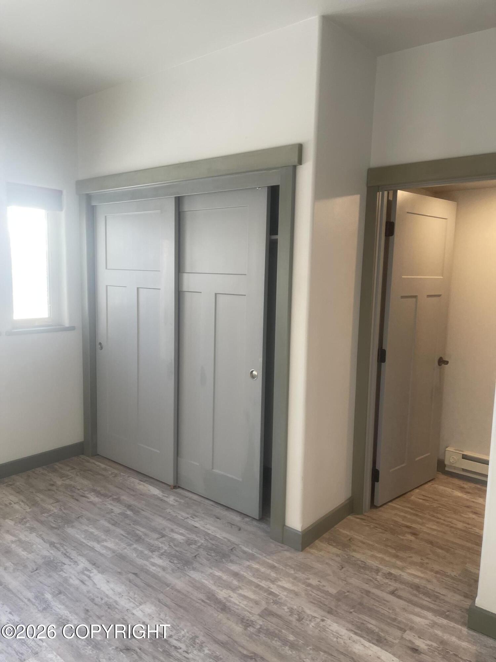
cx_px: 248
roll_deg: -2.9
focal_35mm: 26
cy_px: 331
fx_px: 497
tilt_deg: -6.1
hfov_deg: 53.1
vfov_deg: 67.3
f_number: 1.6
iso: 100
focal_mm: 5.1
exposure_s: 1/120
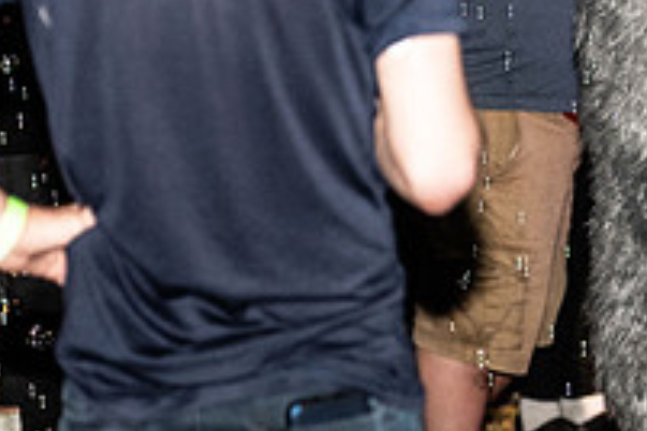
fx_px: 5176
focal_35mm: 288
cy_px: 158
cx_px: 914
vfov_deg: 4.8
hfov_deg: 7.1
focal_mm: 86
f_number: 2.8
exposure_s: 1/200
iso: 2000
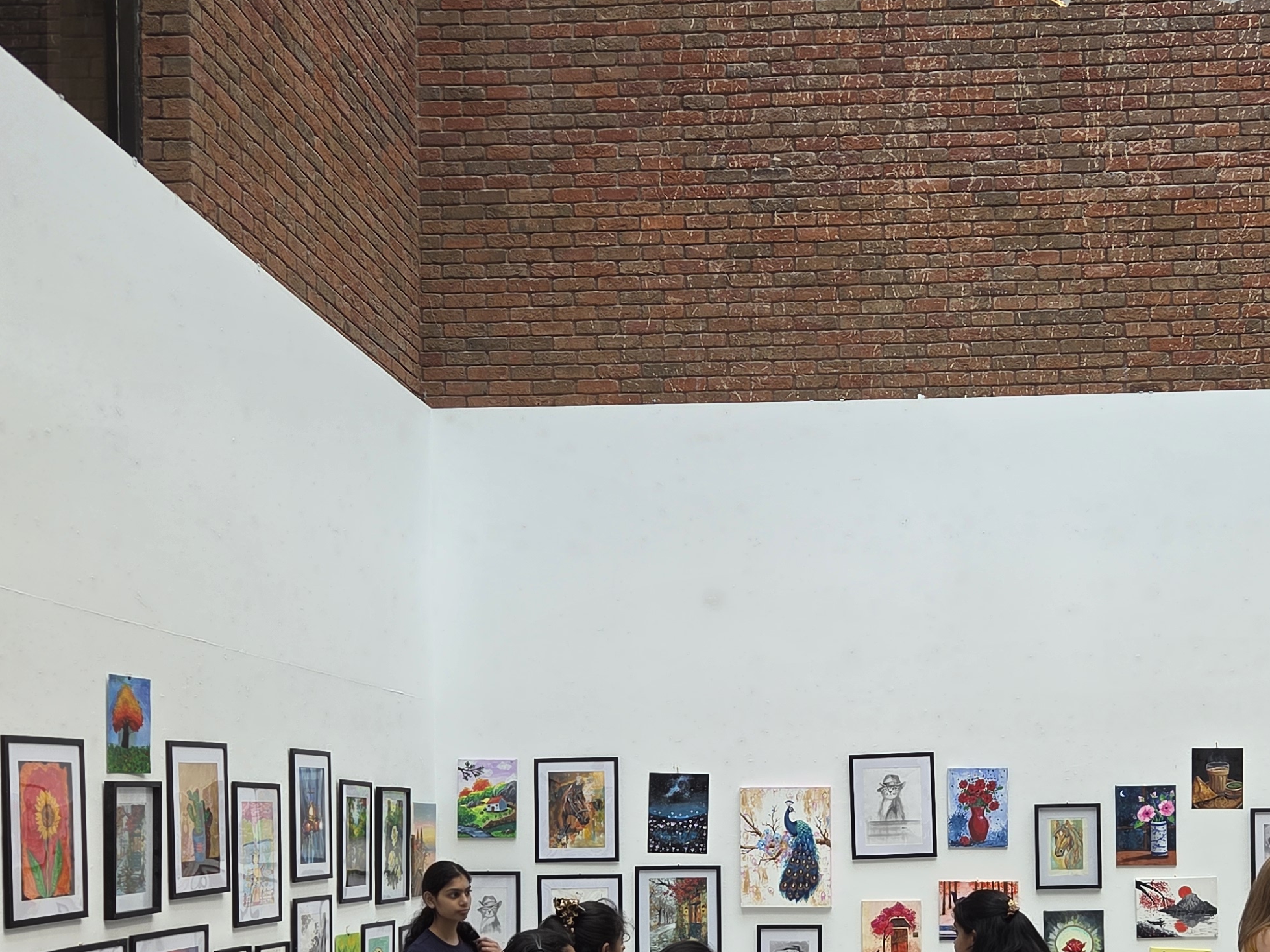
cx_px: 859
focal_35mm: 47
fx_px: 1724
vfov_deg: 29.8
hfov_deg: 39.9
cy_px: 820
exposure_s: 1/178
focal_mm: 5.4
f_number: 1.8
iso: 25
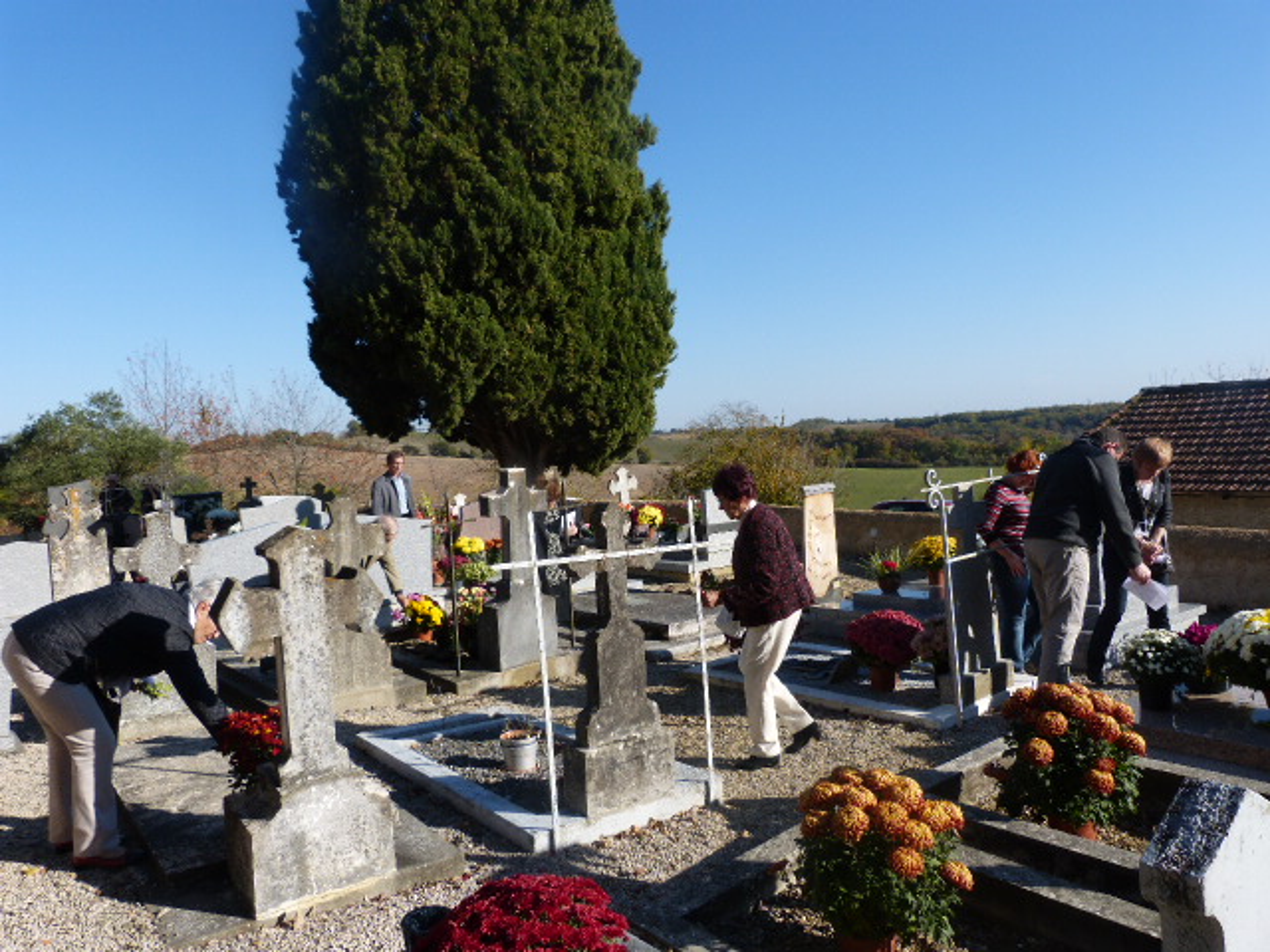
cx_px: 635
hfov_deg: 69.4
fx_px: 917
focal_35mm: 25
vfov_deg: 54.9
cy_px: 476
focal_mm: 4.5
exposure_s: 1/800
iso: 100
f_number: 4
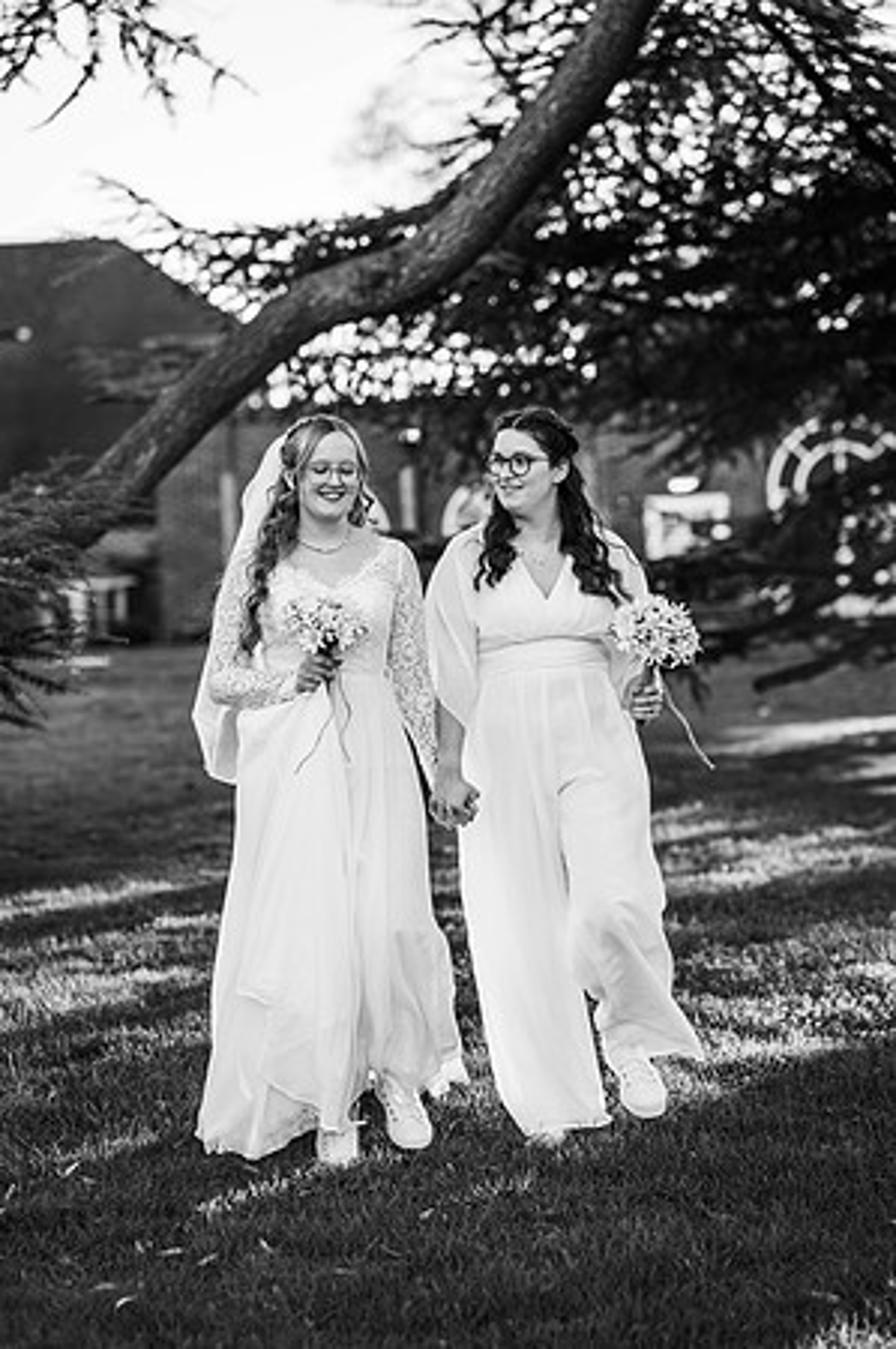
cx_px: 448
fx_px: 3180
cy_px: 674
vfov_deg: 23.9
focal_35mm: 85
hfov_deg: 16.0
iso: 100
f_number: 2.5
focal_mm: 85
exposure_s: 1/2000
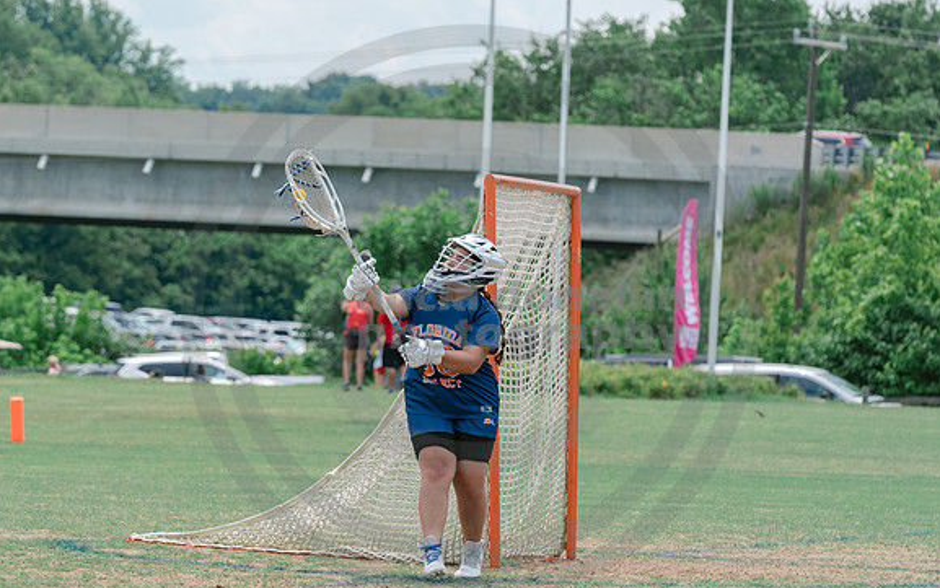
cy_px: 304
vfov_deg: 5.2
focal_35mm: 251
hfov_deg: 8.4
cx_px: 408
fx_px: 6432
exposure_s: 1/1600
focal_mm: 150
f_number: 5
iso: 250
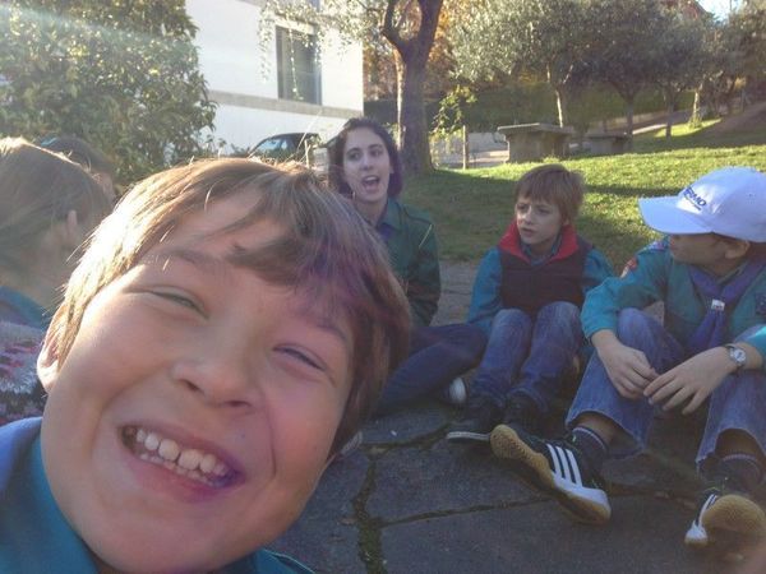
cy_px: 287
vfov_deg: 42.9
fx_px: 730
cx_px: 383
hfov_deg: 55.4
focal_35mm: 33
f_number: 2.4
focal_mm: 4.12
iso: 50
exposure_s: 1/249
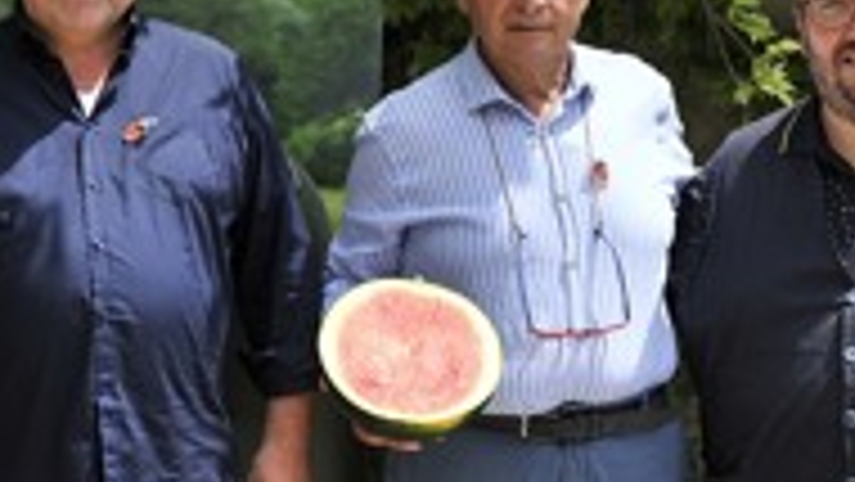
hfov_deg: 27.4
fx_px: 1701
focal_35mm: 75
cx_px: 119
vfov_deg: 16.1
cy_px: 158
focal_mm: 29
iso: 280
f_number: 3.5
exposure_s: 1/3200
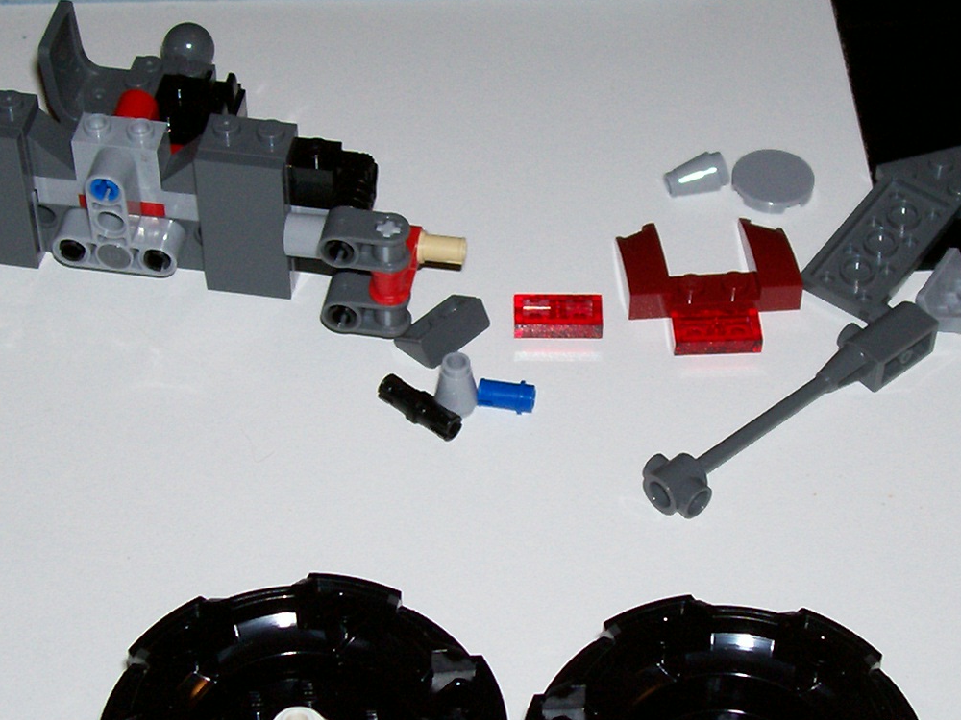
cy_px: 423
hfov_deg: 22.7
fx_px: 2388
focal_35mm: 86
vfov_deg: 17.2
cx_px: 537
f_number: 2.9
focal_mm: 7
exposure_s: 1/68.5
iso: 80
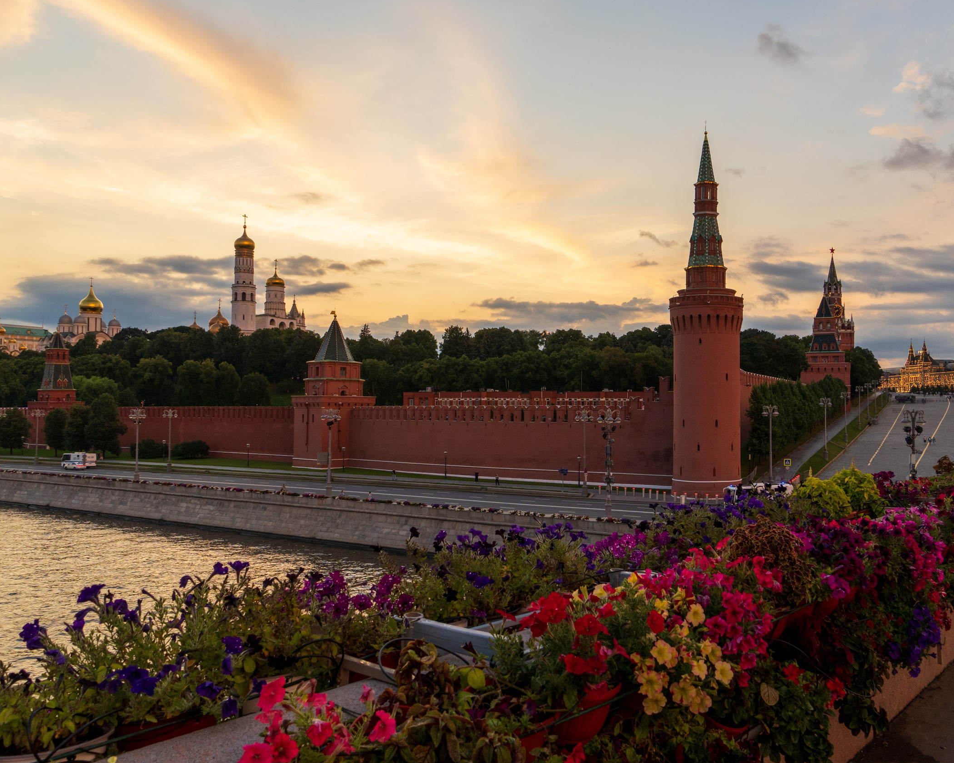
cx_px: 575
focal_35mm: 31
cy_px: 384
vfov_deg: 47.1
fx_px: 875
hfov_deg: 56.7
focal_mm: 18
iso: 400
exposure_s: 1/60
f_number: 8
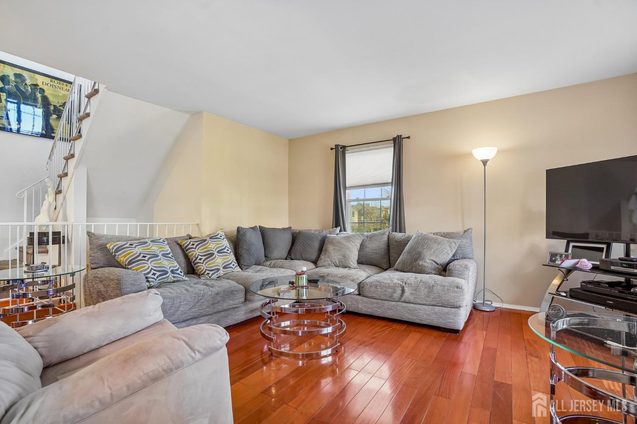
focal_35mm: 16
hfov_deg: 96.8
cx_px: 318
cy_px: 212
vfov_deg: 73.7
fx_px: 283
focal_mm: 16
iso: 400
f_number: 6.3
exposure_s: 1/30
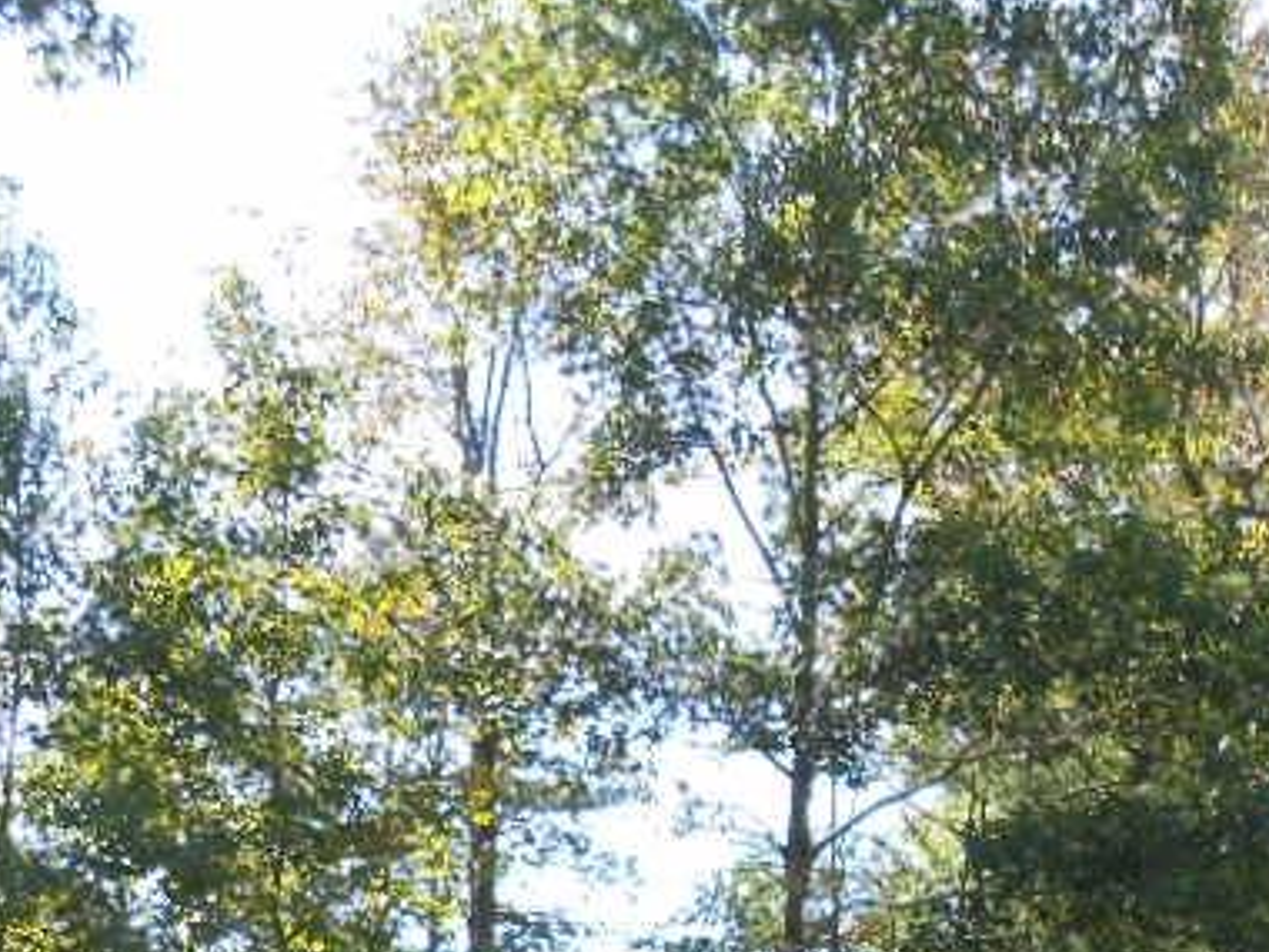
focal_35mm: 70
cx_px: 665
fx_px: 2566
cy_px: 1243
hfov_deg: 27.8
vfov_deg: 19.4
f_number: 3.2
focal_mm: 4.6
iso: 80
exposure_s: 1/200
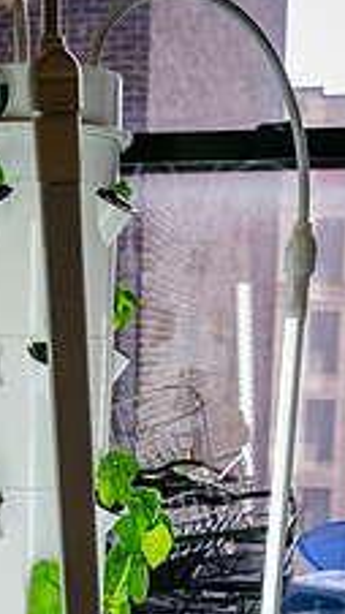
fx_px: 1188
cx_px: -7
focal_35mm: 73
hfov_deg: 16.2
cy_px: 511
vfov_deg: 28.2
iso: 6400
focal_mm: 35
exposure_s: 1/8000
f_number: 5
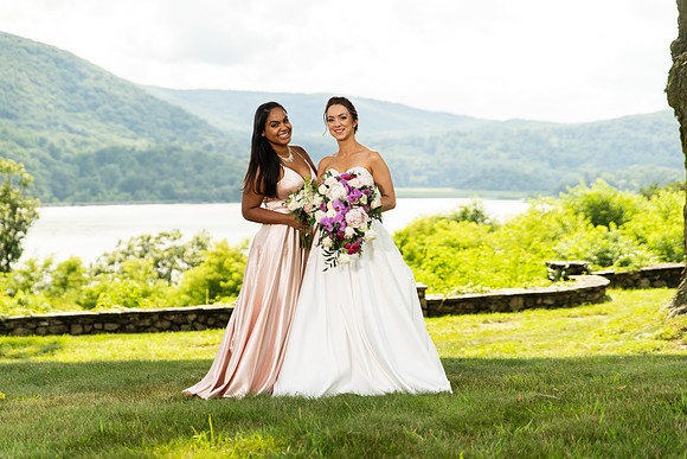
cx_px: 344
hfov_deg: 28.8
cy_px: 230
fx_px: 1336
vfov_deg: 19.5
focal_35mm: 70
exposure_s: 1/4000
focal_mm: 70
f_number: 2.8
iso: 1000
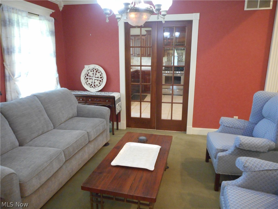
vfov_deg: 54.9
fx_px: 201
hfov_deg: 69.4
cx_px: 139
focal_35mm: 25
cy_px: 104
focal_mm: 4.5
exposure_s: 1/8
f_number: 3.7
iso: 560
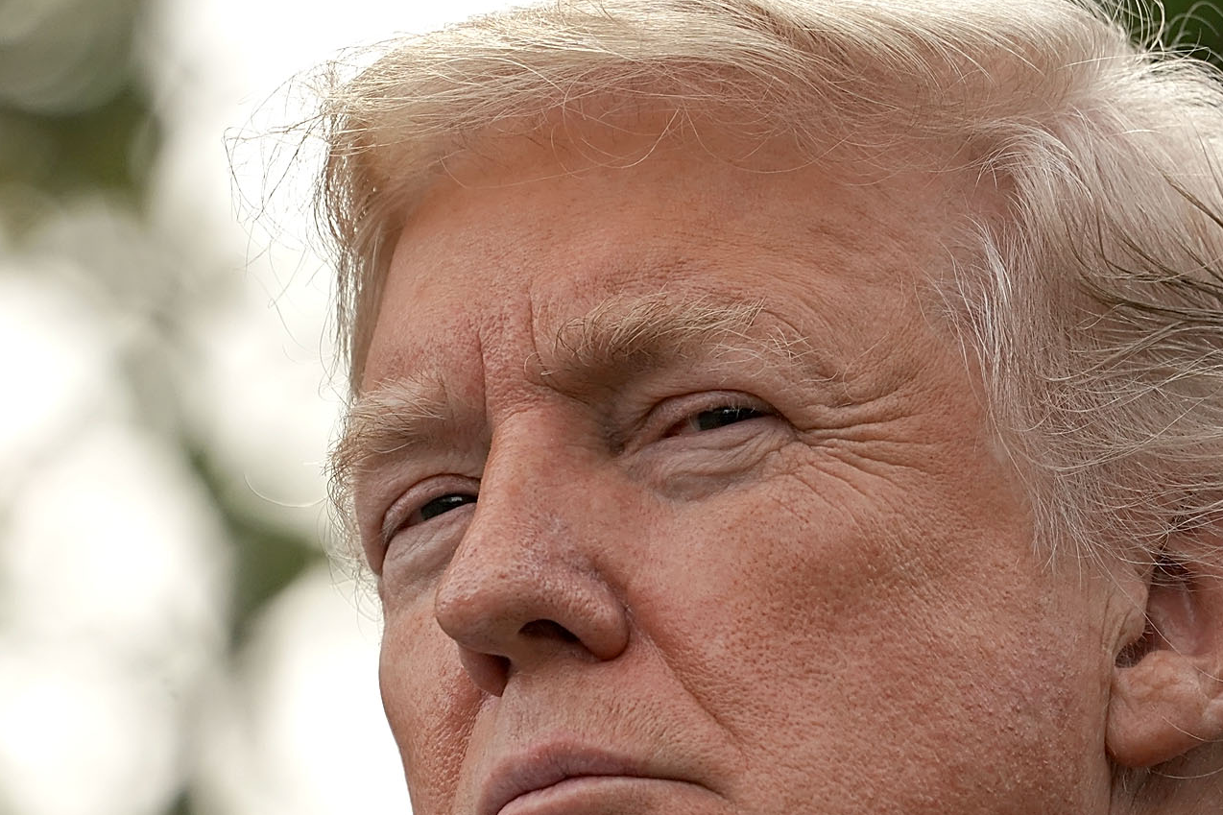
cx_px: 470
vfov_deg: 1.5
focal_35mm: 942
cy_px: 758
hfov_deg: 2.2
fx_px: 31995
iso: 800
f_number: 5.6
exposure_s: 1/2000
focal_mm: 400
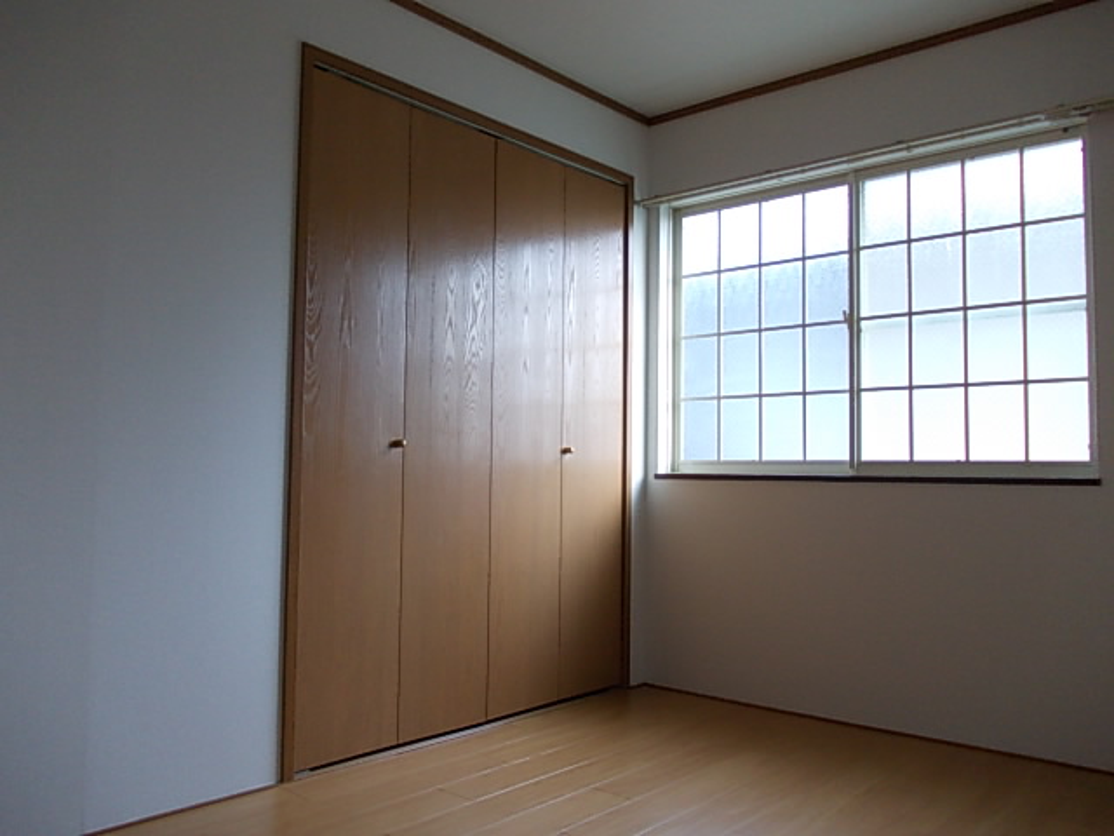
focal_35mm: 28
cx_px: 557
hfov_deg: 63.4
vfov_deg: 49.7
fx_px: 901
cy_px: 418
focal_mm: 4
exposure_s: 1/25
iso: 125
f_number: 2.7
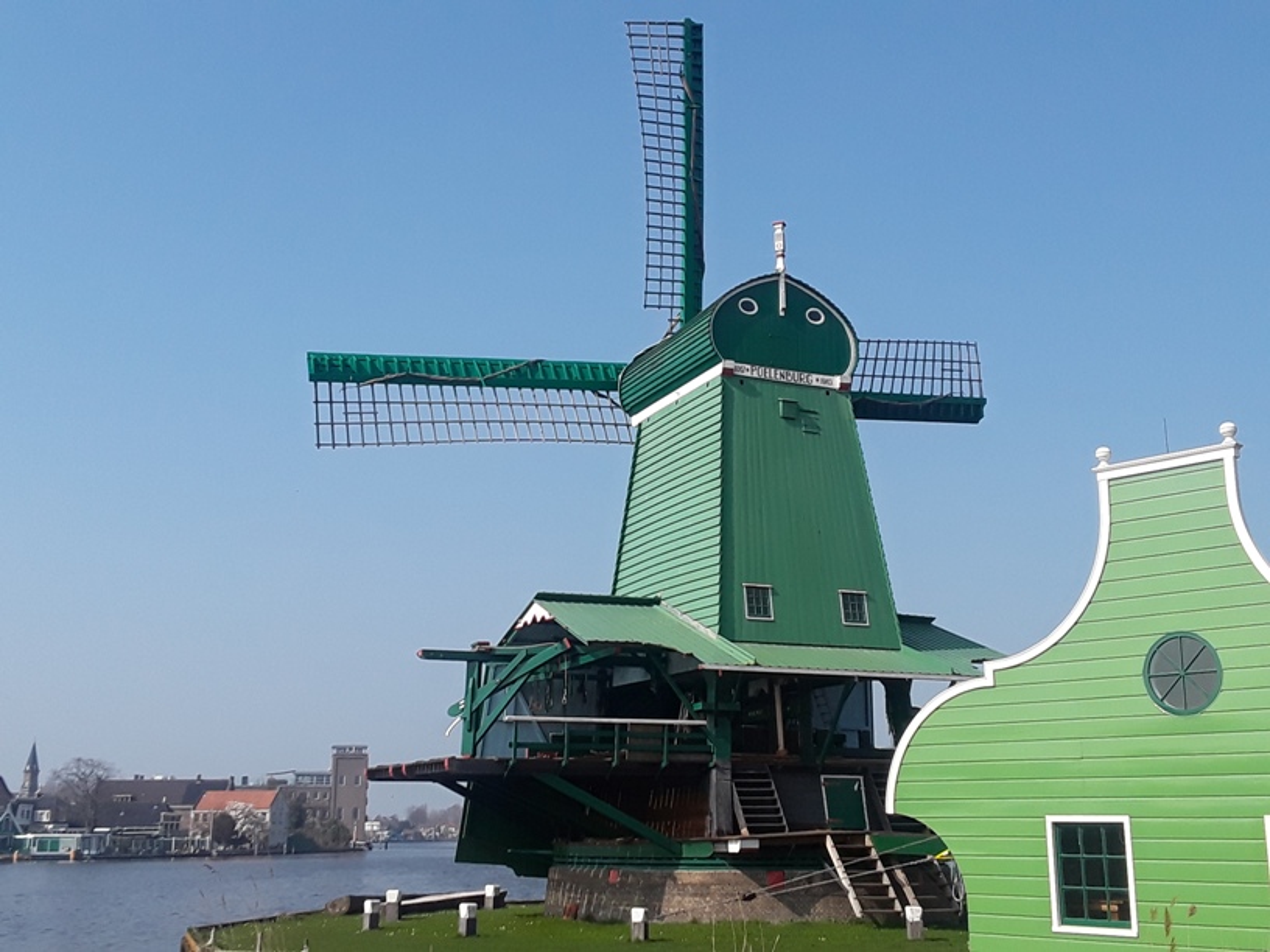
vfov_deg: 49.7
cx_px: 635
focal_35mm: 28
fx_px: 1027
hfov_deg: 63.4
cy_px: 476
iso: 40
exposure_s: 1/1751
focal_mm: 2.9
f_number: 1.9
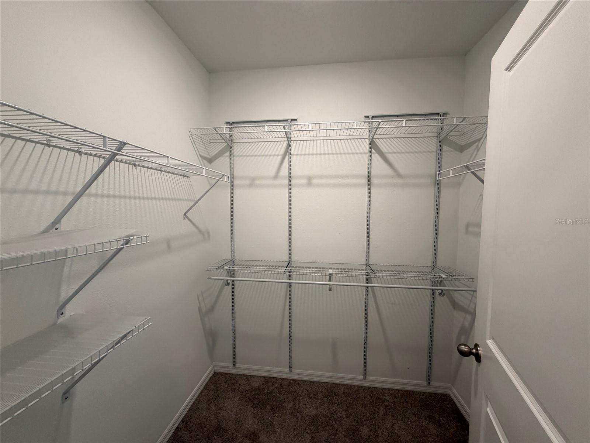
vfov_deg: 85.7
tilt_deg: -3.3
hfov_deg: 102.1
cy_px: 222
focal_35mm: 14
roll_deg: +0.1
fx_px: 239
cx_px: 295
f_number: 2.2
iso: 320
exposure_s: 1/120
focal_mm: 2.22
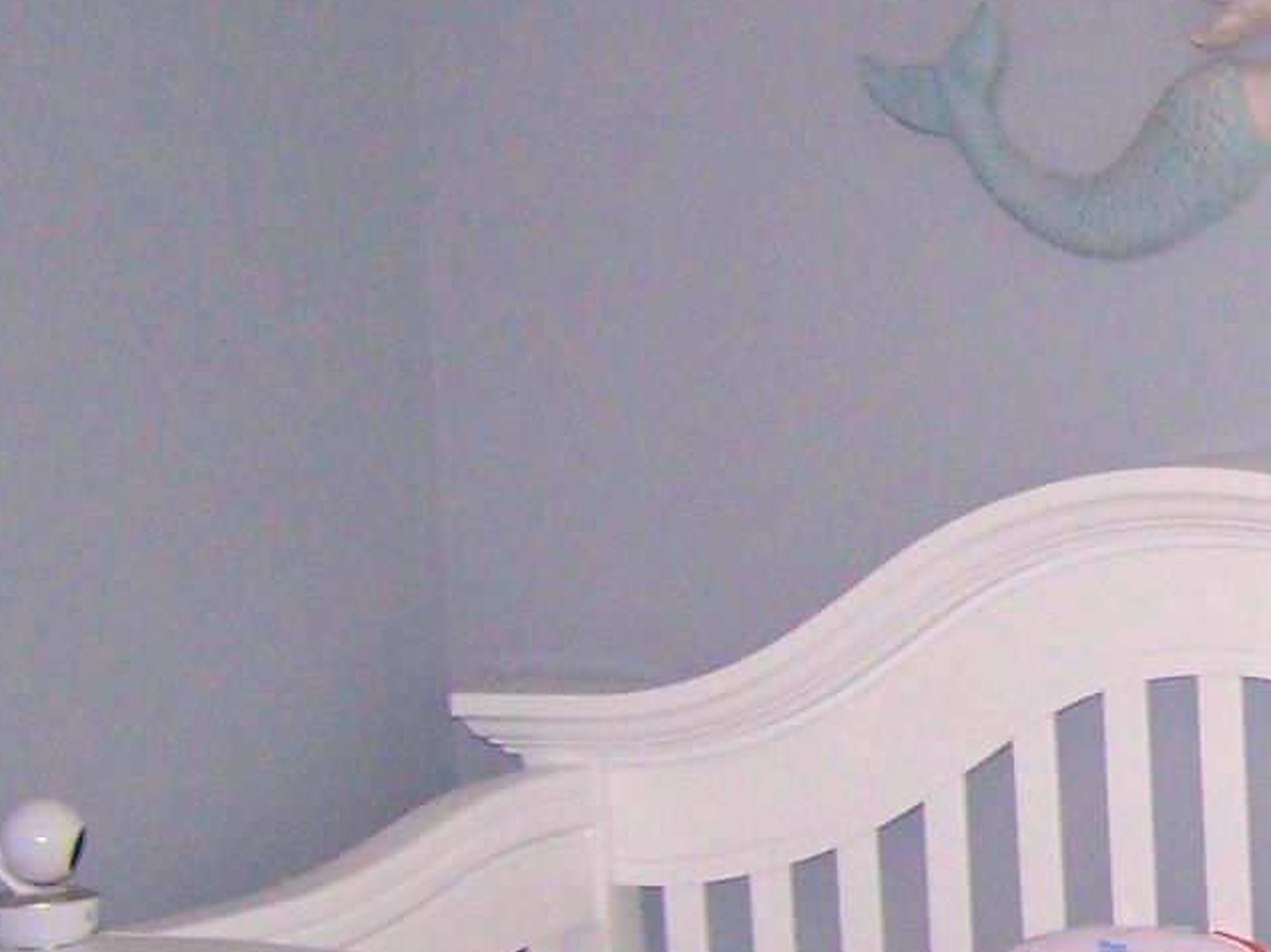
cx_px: 1848
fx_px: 4514
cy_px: 741
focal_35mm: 123
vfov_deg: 12.0
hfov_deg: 15.0
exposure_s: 1/60
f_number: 2.8
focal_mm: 6.3
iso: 140
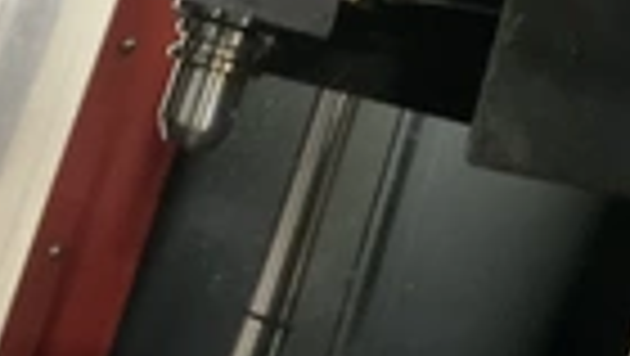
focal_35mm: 90
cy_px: -266
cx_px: 567
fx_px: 1505
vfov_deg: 12.4
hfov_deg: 23.0
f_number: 1.8
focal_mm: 3
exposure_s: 1/17
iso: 500
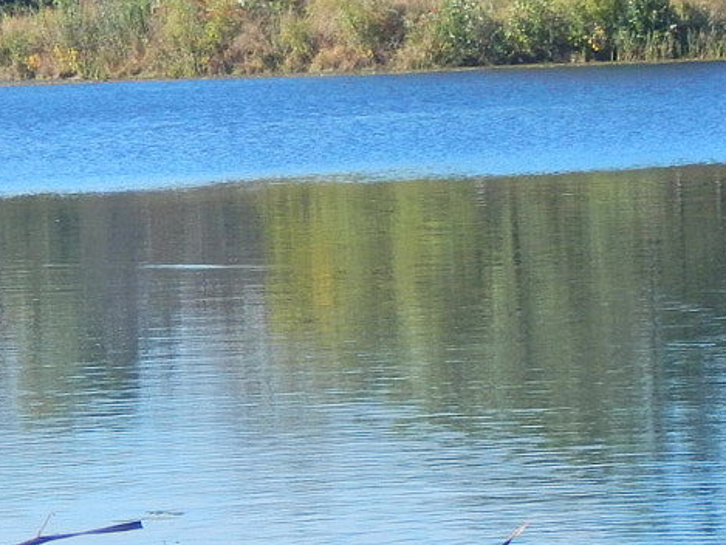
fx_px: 5433
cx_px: 313
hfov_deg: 7.6
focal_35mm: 259
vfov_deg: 5.7
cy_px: 376
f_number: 4.2
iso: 125
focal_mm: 13.5
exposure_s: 1/640
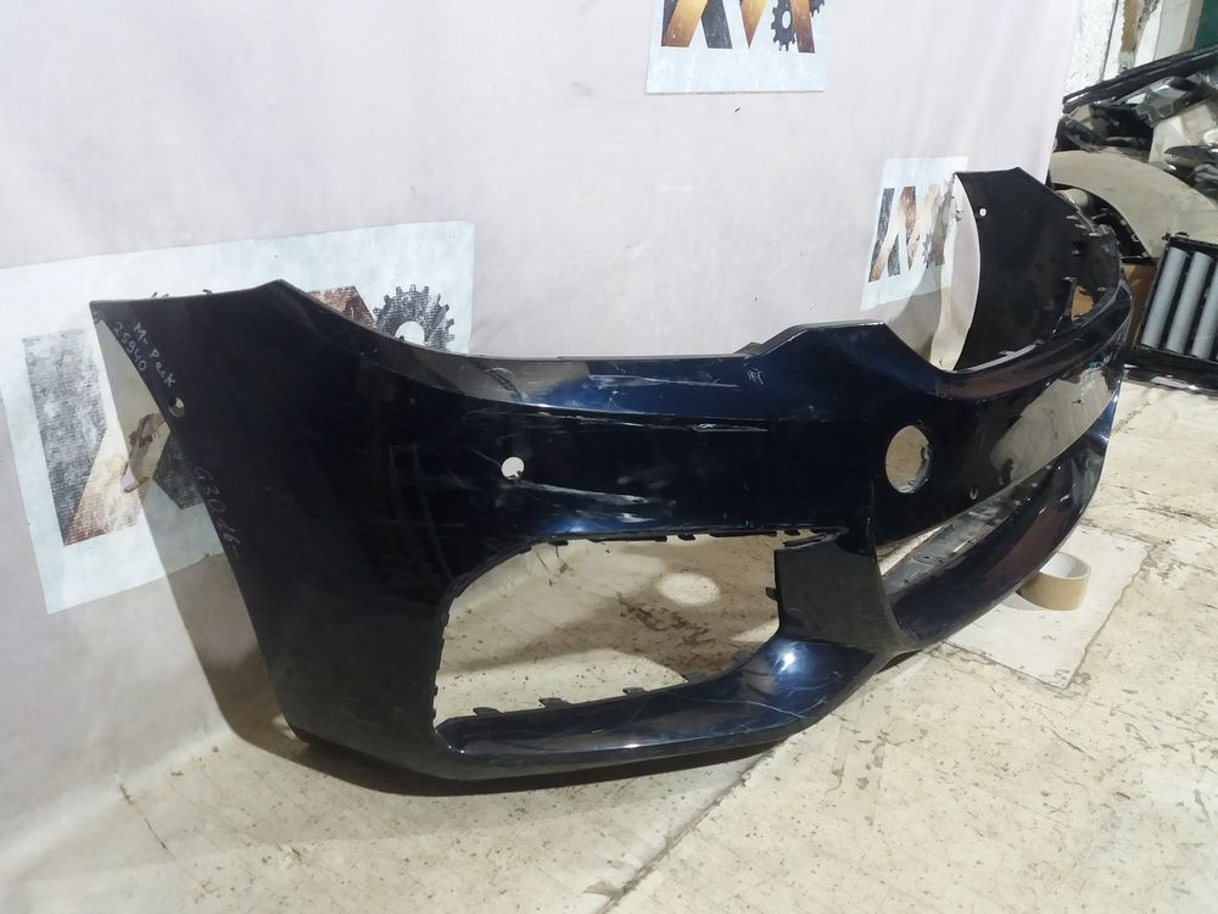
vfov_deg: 49.7
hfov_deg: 63.4
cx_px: 609
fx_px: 985
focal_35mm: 28
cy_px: 457
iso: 200
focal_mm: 3.7
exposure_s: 1/17
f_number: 1.9
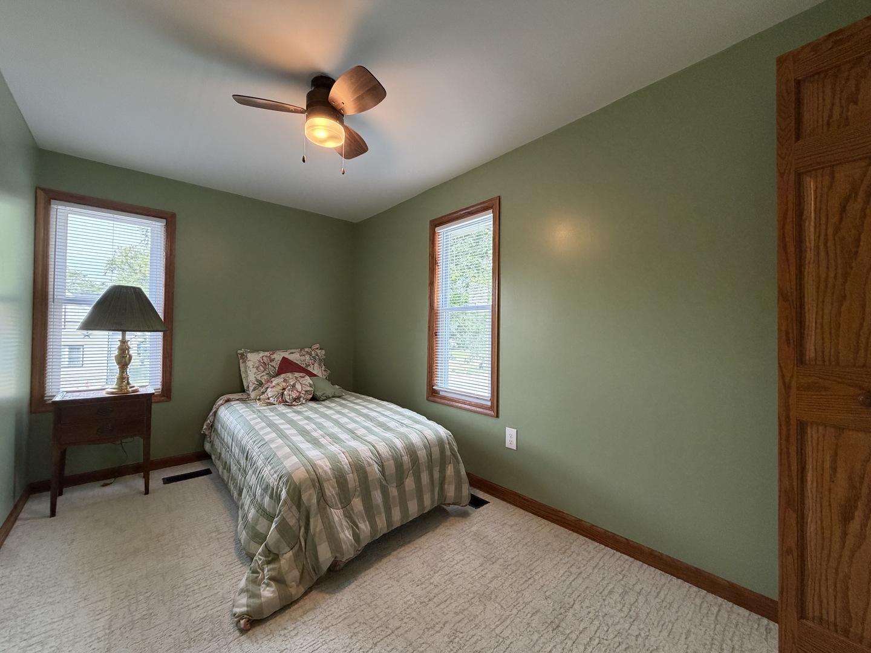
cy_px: 326
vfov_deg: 85.7
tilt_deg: +1.5
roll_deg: -0.2
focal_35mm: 14
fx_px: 352
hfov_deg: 102.1
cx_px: 436
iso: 320
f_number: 2.2
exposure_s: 1/60
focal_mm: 2.22
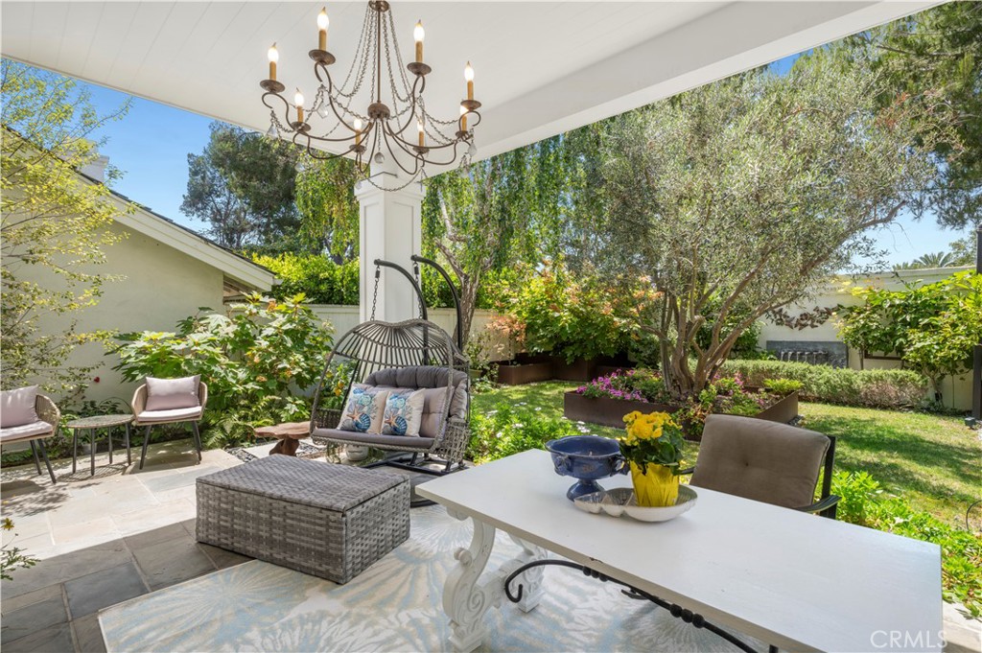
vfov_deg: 73.7
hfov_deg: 96.8
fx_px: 436
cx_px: 491
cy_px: 326
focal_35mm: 16
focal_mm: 16
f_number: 9
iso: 125
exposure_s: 1/15
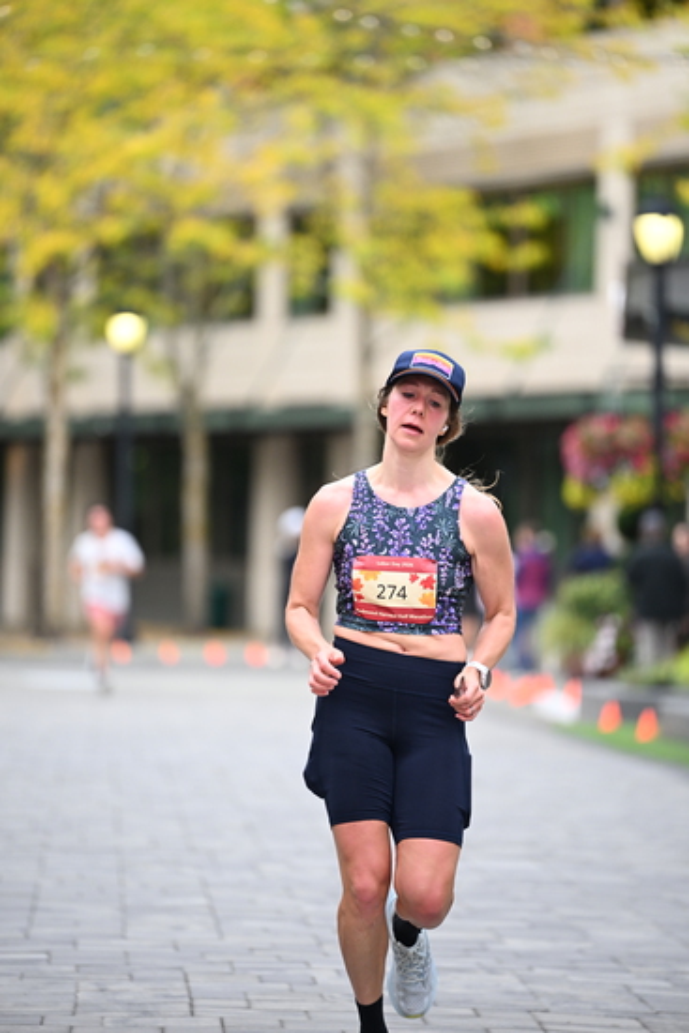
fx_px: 5738
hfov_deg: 6.9
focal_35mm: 200
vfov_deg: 10.3
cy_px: 516
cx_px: 344
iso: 1000
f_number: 2.8
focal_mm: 200
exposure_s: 1/1600
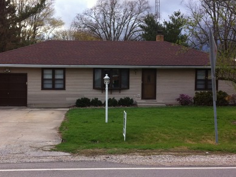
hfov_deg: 33.8
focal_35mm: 57
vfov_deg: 25.6
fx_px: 388
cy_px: 93
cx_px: 107
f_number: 2.8
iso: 80
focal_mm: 3.85
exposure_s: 1/184
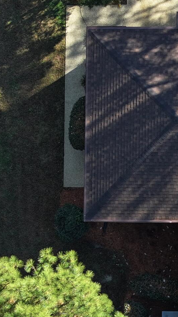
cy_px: 250
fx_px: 2006
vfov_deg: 9.0
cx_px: 371
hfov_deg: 5.0
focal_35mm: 239
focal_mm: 19.35
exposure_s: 1/400
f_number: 2.8
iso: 130
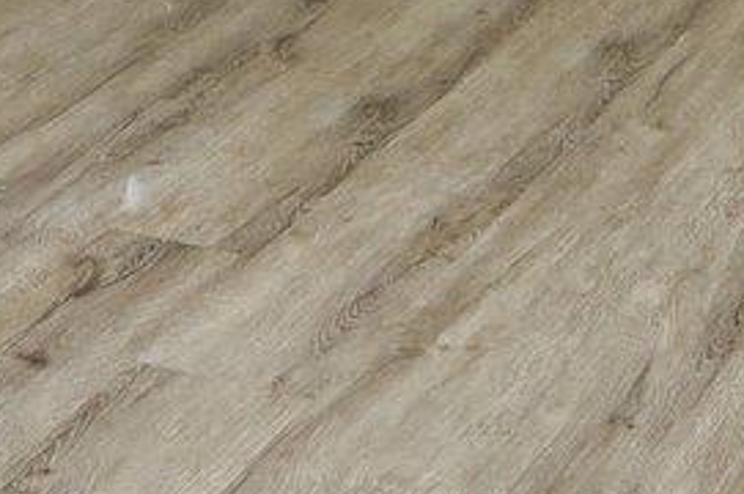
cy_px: -998
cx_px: 598
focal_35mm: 121
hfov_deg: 16.8
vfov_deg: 9.1
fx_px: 2498
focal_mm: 16
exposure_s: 1/13
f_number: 8
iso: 400
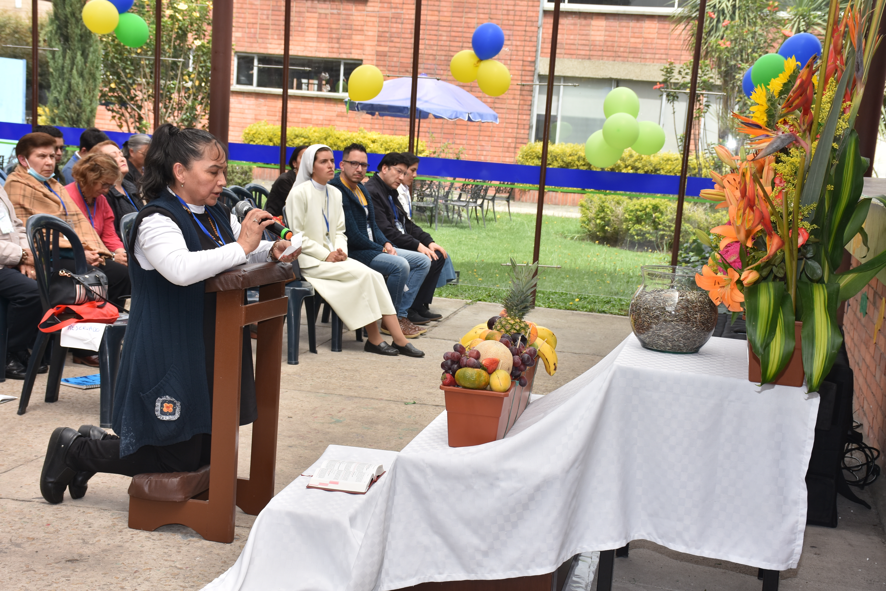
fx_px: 1292
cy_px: 296
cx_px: 443
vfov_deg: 25.8
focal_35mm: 52
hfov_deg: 37.8
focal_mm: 35
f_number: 7.1
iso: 110
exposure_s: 1/200
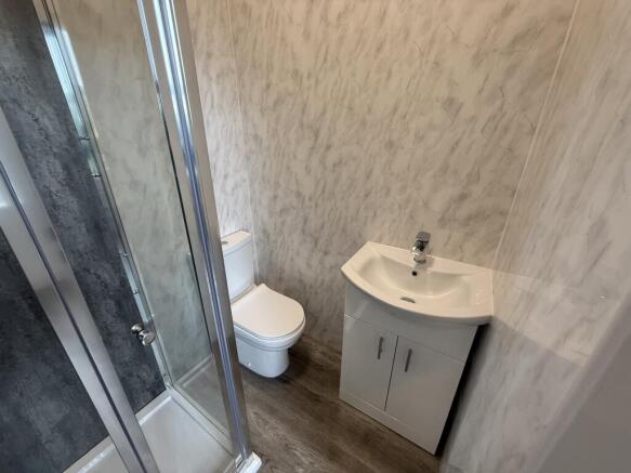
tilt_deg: -23.5
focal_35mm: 14
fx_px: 255
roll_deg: +0.4
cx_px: 316
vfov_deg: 85.7
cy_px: 236
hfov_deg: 102.1
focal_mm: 2.22
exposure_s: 1/100
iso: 125
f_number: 2.2
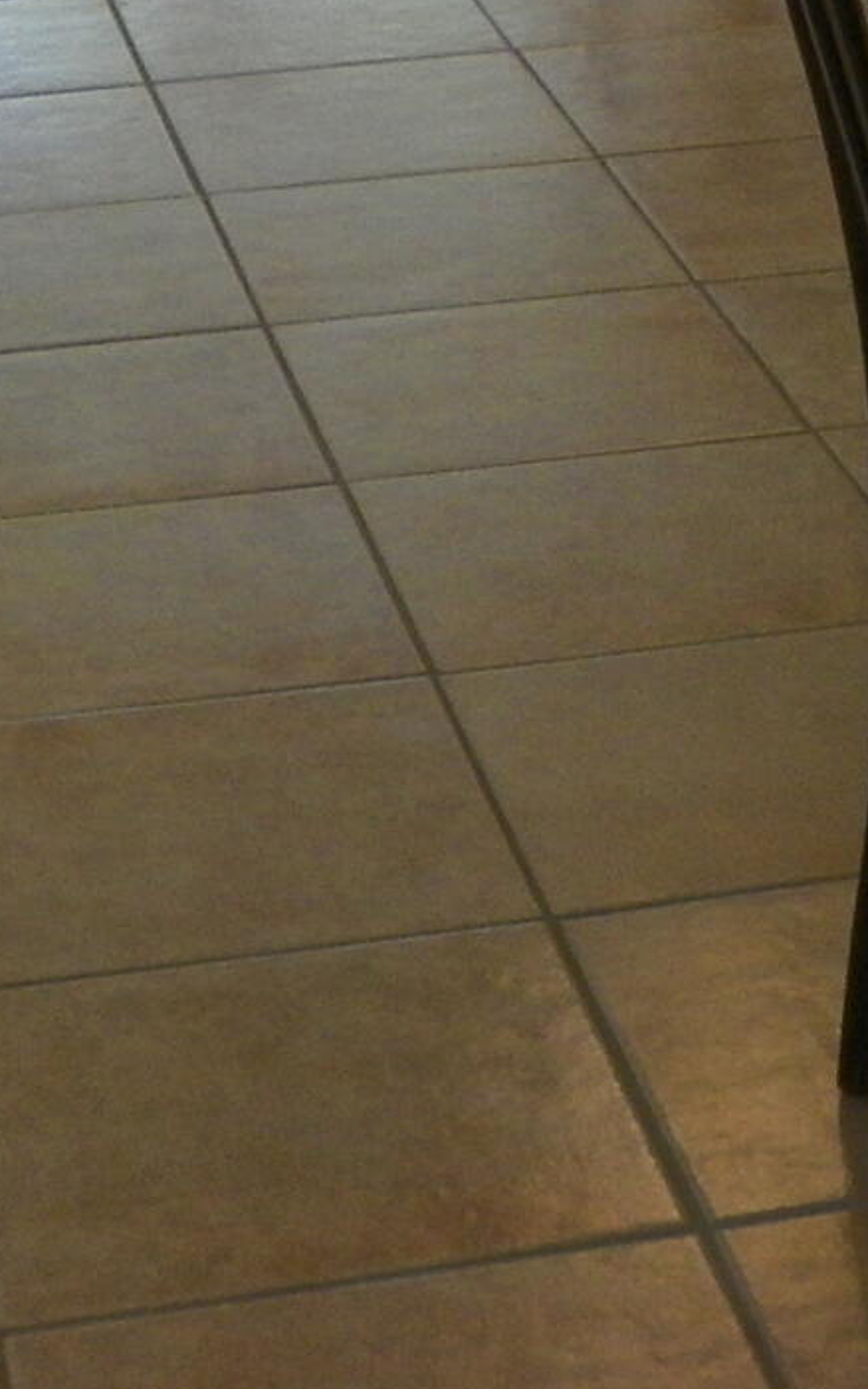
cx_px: 929
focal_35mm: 118
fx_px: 4467
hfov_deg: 11.0
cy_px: -695
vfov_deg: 16.2
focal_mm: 4.6
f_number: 2.8
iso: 64
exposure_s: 1/40
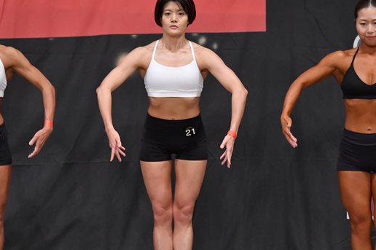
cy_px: 150
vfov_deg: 4.1
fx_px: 3527
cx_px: 218
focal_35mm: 338
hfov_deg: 6.1
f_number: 5.6
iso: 4000
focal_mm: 150
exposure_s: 1/400
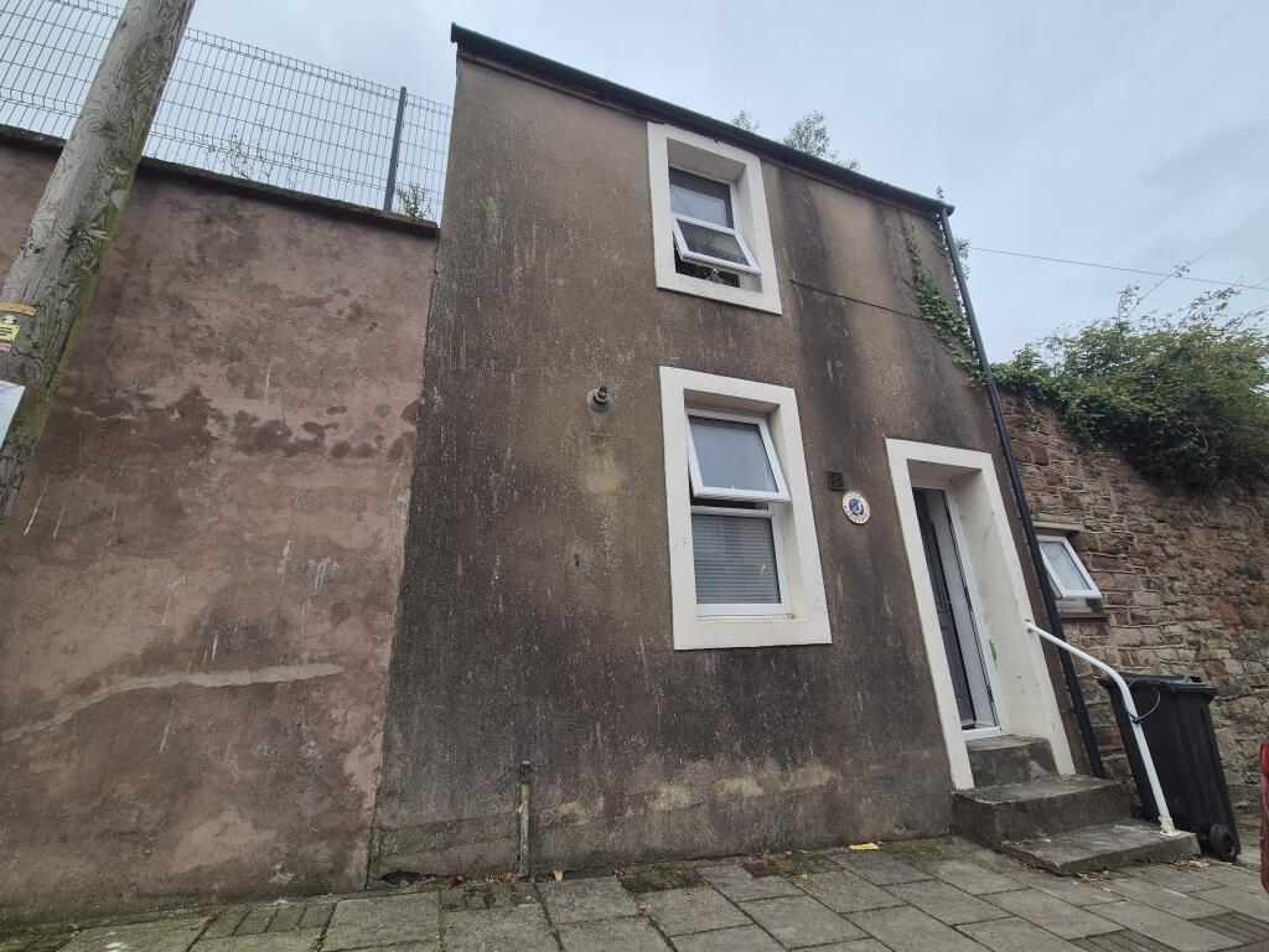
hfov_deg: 106.2
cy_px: 476
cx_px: 634
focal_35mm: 13
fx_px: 477
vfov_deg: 89.9
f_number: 2.2
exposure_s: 1/1360
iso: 50
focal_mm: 2.2
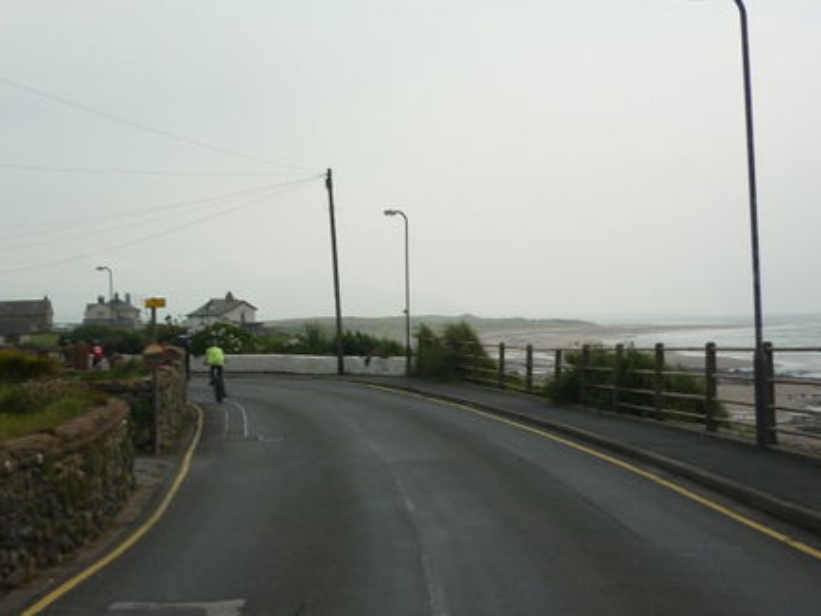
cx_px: 256
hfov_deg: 31.4
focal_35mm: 61
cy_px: 250
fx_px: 1447
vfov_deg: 24.0
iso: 80
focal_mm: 5.5
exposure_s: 1/250
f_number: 8
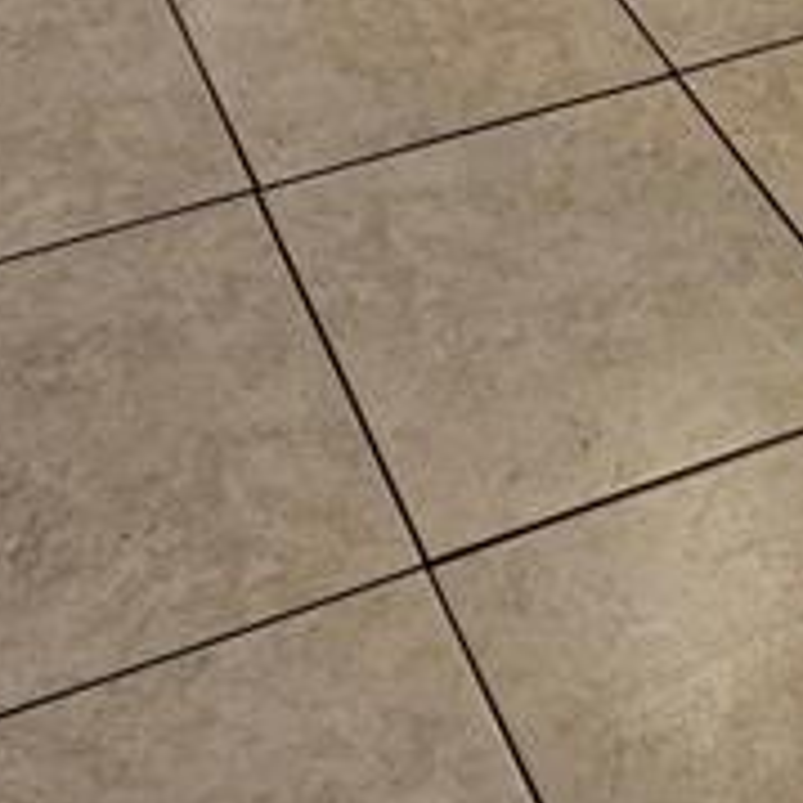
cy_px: -866
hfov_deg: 19.9
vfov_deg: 15.4
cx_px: 502
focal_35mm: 87
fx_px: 2283
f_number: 1.8
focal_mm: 5.4
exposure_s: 1/120
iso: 400
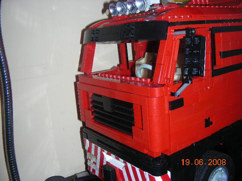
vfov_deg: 37.7
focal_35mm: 38
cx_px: 121
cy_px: 90
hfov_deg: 49.0
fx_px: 266
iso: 50
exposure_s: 1/60
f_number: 3.5
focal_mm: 6.3
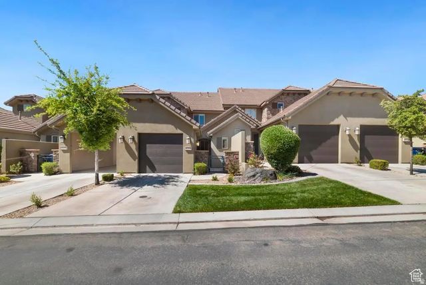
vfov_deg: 81.3
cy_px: 142
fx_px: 166
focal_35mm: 14
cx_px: 213
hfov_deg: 104.2
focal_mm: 14
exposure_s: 1/320
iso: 100
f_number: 14
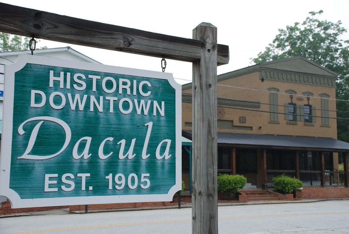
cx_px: 174
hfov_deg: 41.1
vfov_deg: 28.1
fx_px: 466
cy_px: 117
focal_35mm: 48
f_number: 5.6
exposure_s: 1/125
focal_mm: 32
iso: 200
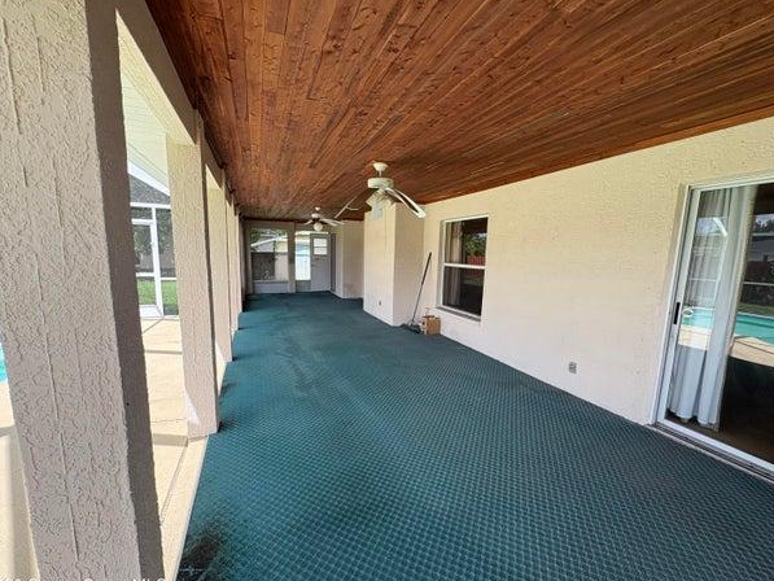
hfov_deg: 98.2
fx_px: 335
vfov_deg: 81.7
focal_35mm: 15
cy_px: 303
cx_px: 384
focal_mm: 2.22
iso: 64
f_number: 2.2
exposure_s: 1/331
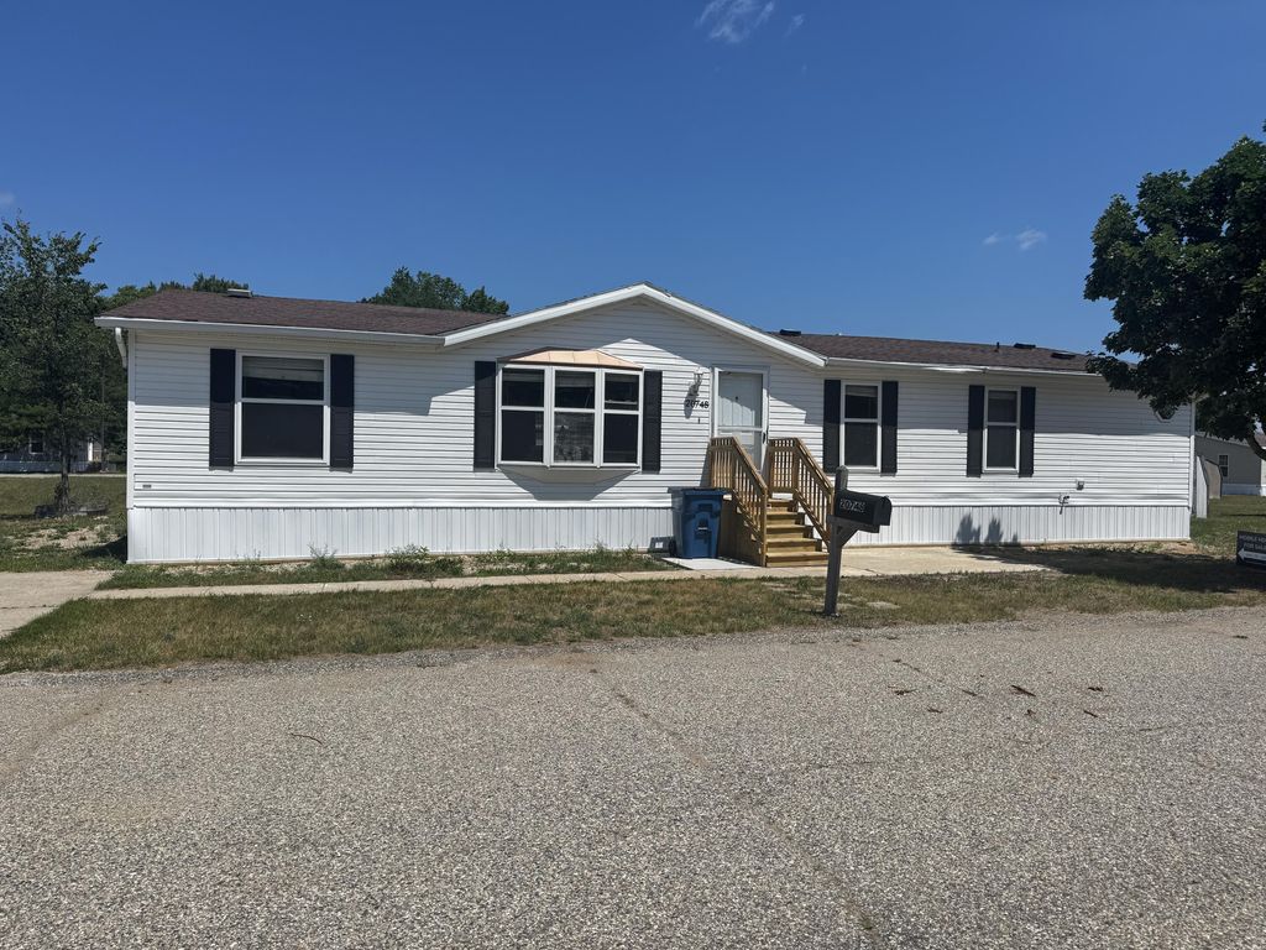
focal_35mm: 24
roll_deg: -2.0
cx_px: 633
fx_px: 878
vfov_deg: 56.8
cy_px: 475
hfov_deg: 71.6
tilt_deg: +0.3
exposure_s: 1/4310
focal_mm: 6.76
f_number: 1.78
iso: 80
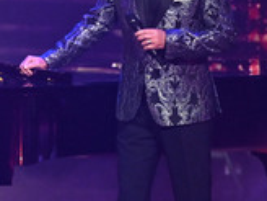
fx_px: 3363
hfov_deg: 4.5
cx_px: -63
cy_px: 119
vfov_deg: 3.4
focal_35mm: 436
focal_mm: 165
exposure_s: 1/500
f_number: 2.8
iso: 2000
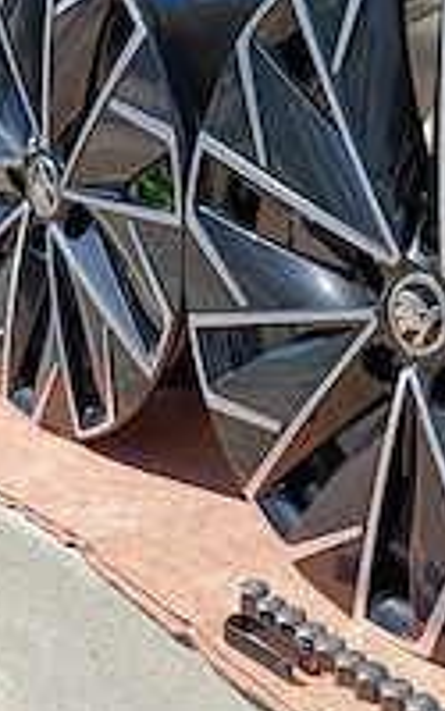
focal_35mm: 51
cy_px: 419
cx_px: 449
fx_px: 990
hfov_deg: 24.2
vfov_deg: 39.4
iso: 231
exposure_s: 1/900
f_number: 1.75
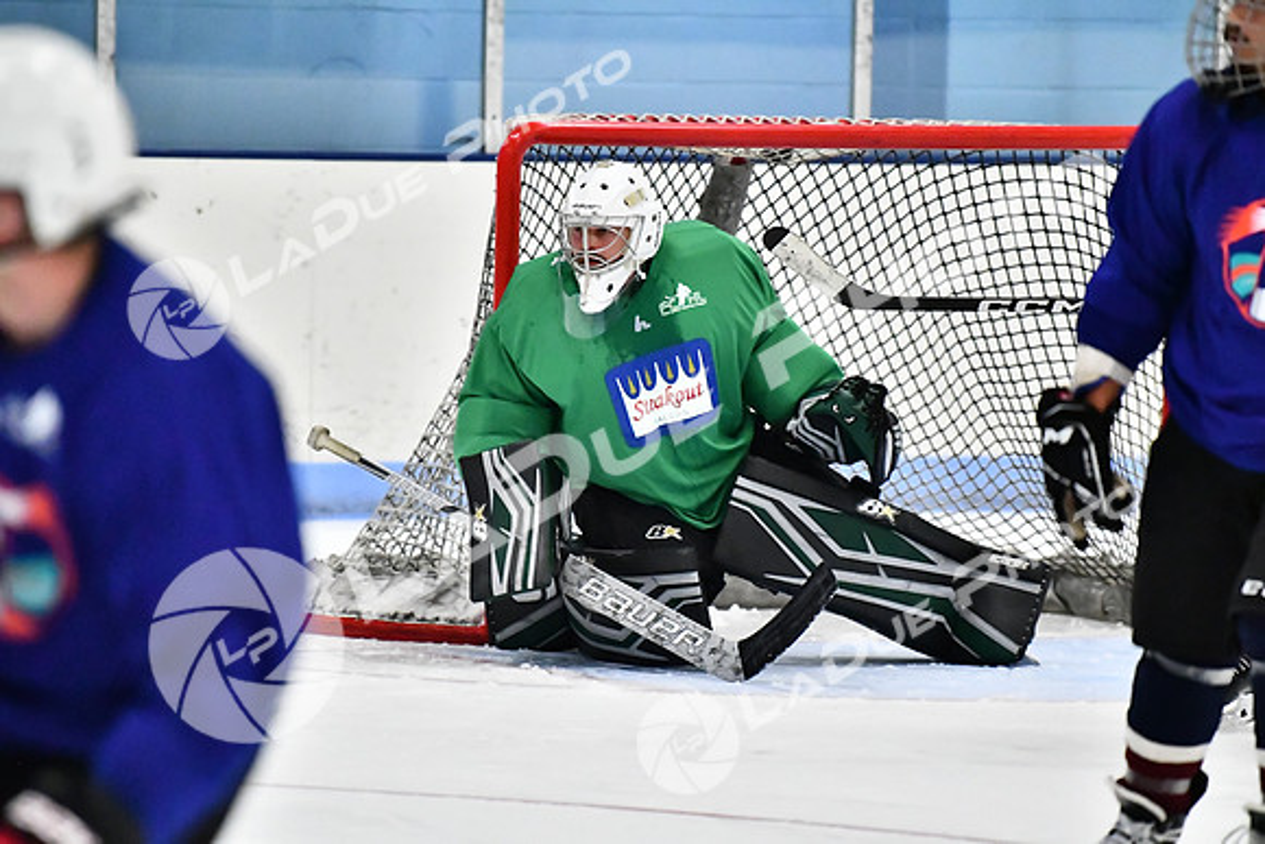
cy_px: 422
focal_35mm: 285
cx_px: 632
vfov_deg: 4.8
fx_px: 10016
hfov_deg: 7.2
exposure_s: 1/1600
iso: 8000
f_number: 2.8
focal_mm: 190
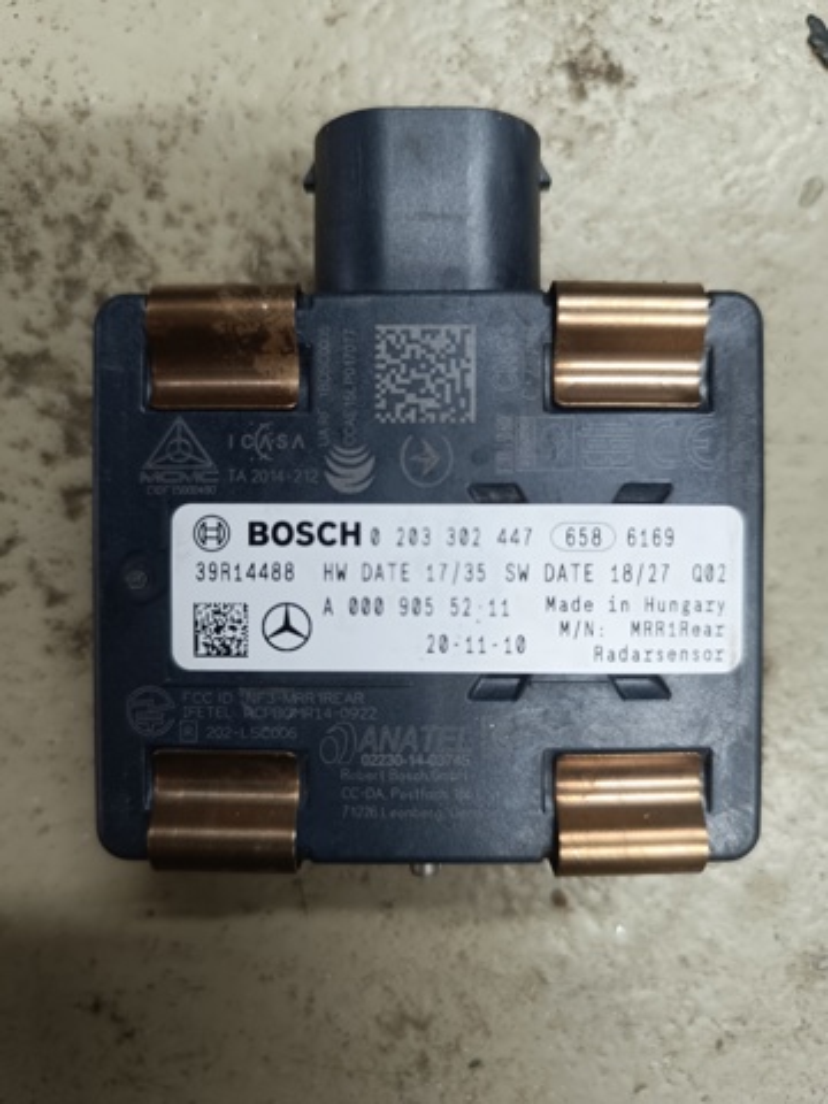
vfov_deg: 71.6
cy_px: 552
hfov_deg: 56.8
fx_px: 765
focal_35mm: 24
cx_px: 414
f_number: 1.65
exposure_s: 1/100
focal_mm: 6.14
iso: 1247
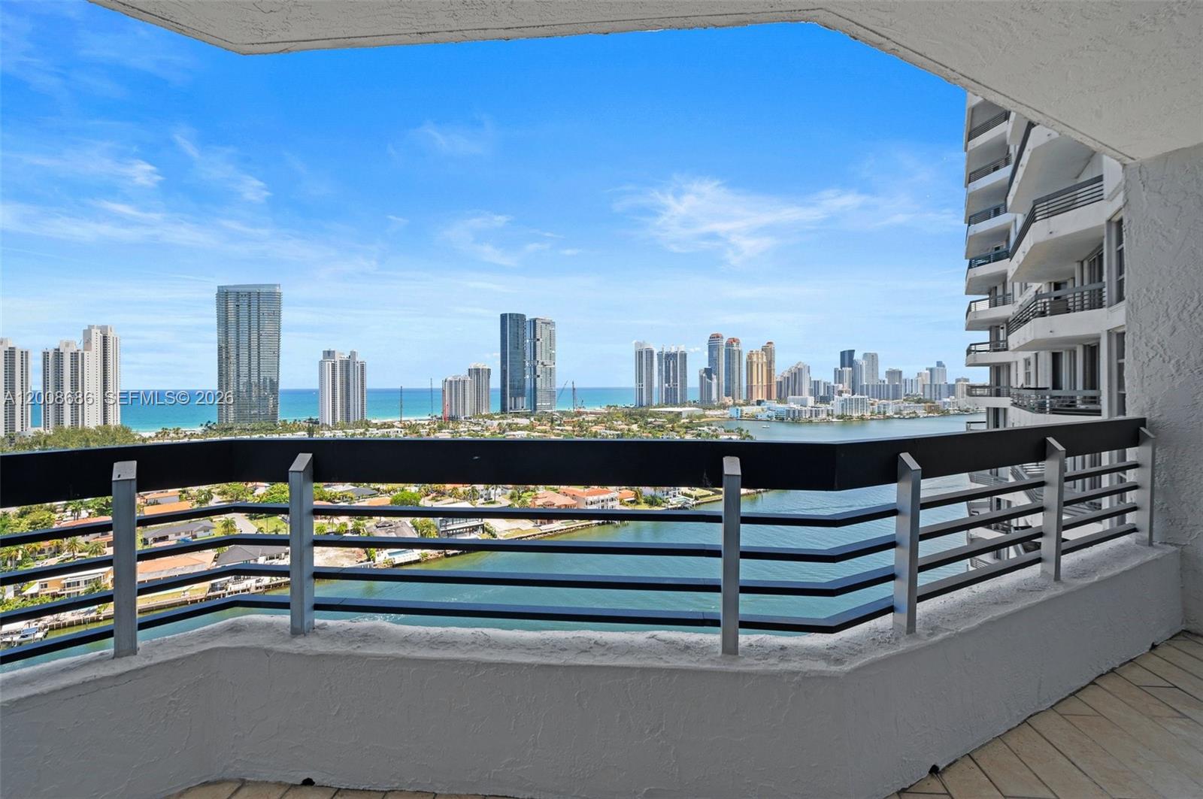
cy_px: 400
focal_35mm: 14
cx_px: 602
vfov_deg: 81.1
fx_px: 467
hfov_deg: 104.3
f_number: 8
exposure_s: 1/125
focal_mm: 14
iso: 200
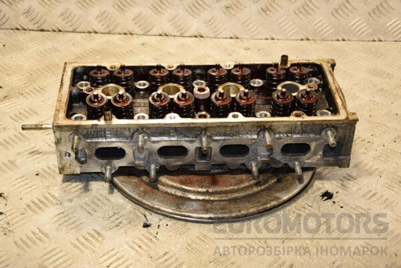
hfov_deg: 31.9
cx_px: 200
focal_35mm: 63
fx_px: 702
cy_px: 134
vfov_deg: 21.6
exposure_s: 1/200
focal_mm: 42
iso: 800
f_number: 5
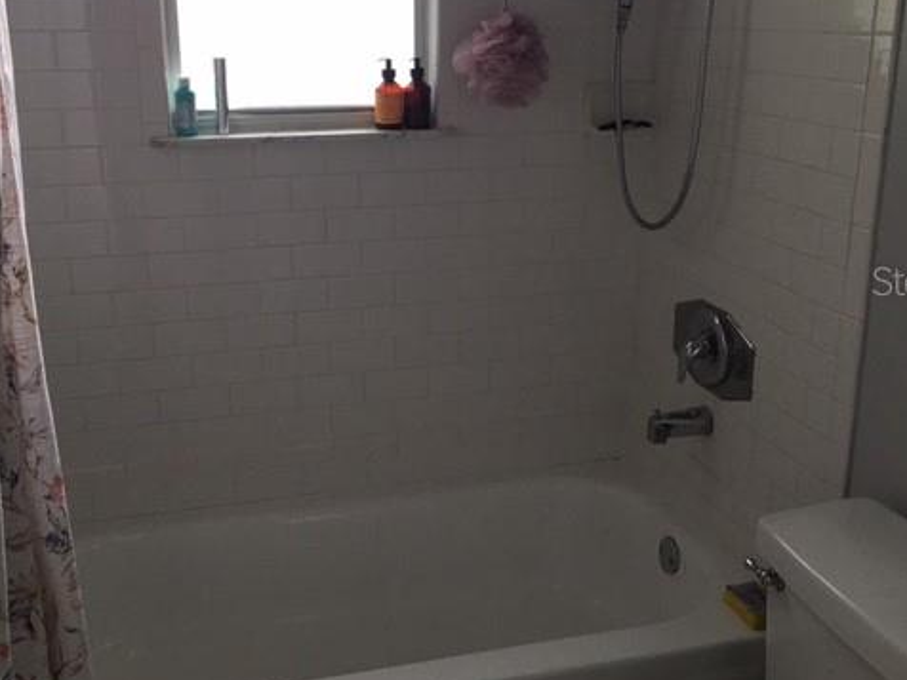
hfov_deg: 47.9
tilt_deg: -13.7
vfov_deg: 36.7
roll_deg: -0.1
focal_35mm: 39
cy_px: 280
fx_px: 1022
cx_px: 442
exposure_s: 1/15
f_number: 2.2
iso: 32
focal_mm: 4.15
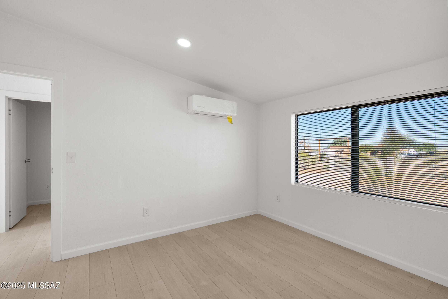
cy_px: 150
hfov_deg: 96.7
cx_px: 224
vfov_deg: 73.8
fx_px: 199
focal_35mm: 16
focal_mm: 16
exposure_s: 1/80
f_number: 8
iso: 200
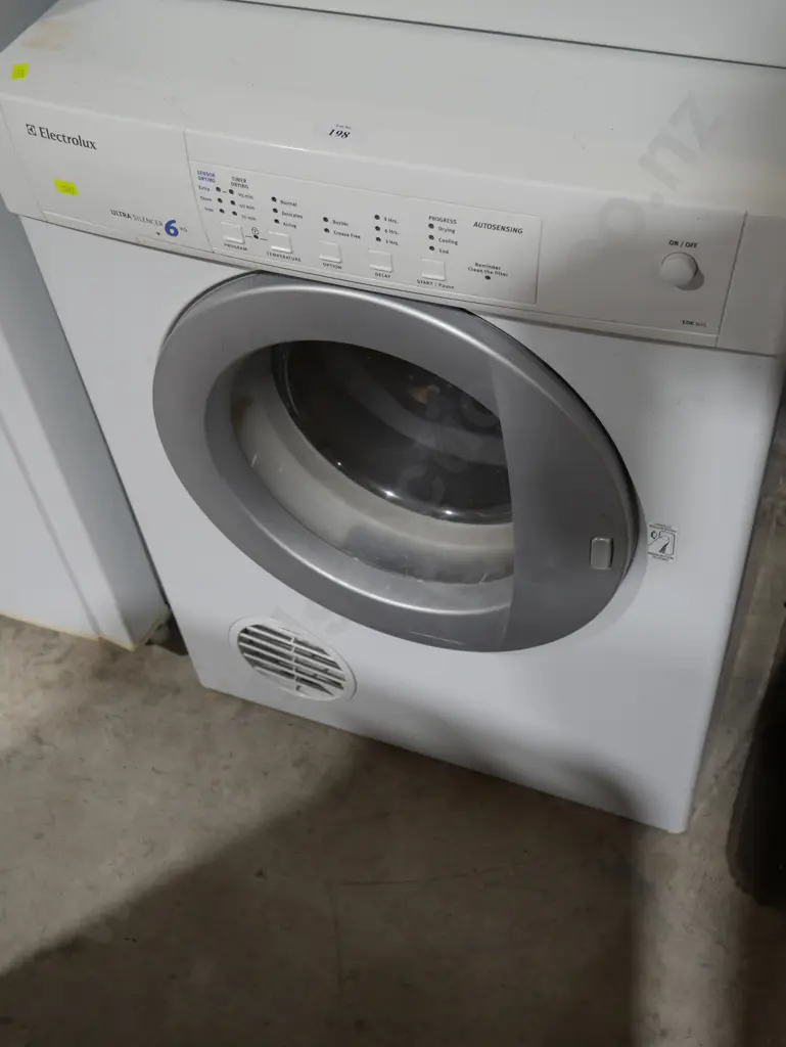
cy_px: 524
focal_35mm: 40
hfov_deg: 36.0
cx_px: 393
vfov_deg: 46.8
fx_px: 1210
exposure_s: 1/60
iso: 320
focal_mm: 20
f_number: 4.4
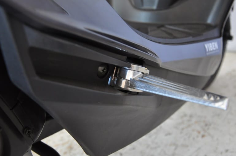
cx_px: 118
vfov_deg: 28.5
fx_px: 308
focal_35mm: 47
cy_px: 79
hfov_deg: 42.0
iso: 800
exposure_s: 1/10
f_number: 4.2
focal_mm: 30
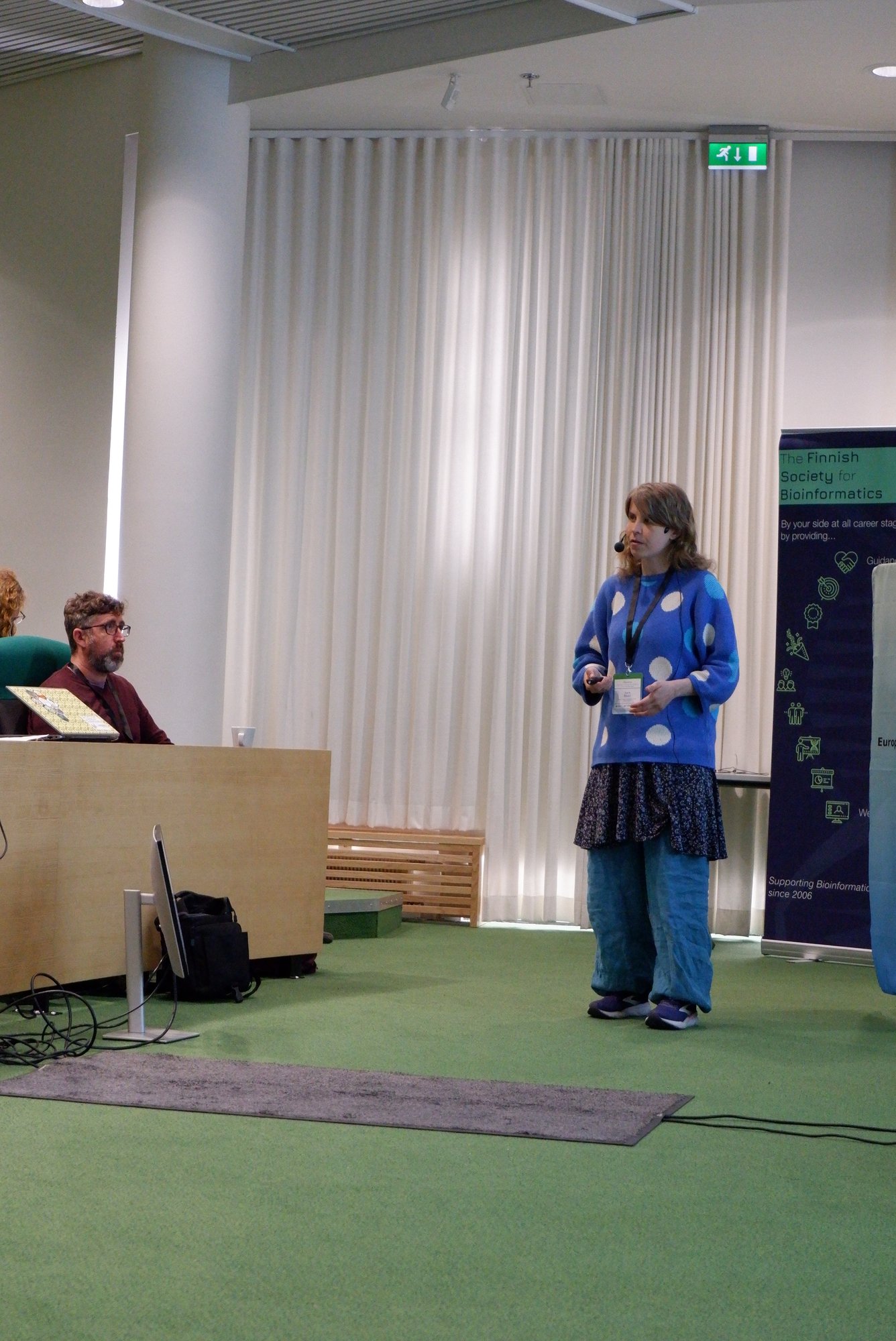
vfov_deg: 30.5
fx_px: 2460
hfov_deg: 20.6
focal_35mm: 66
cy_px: 670
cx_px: 448
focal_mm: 44.5
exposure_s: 1/180
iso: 6400
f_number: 5.6
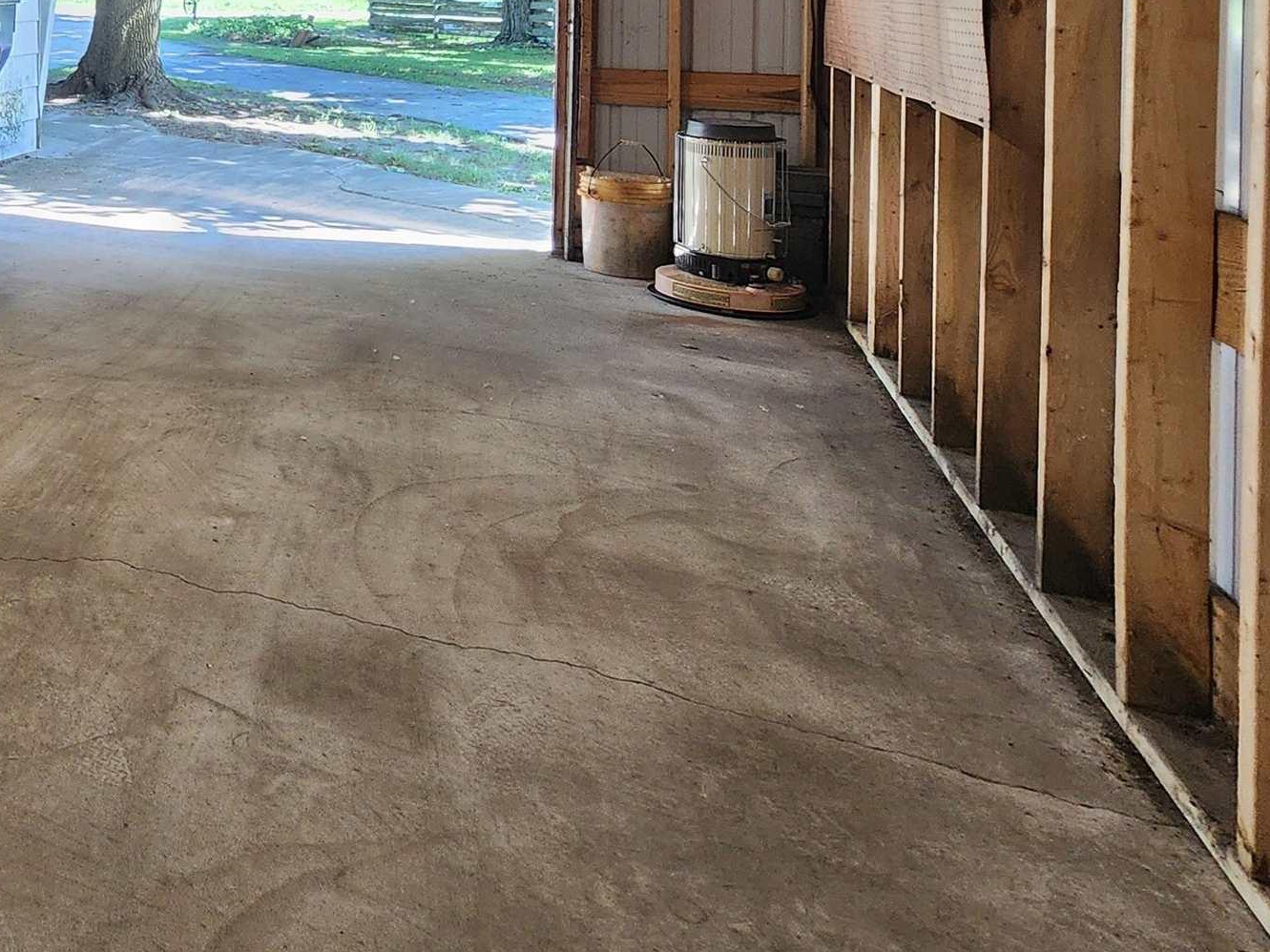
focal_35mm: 30
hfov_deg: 43.1
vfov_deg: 40.7
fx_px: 1101
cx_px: -194
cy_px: -9
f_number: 2.2
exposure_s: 1/60
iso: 160
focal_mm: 2.2
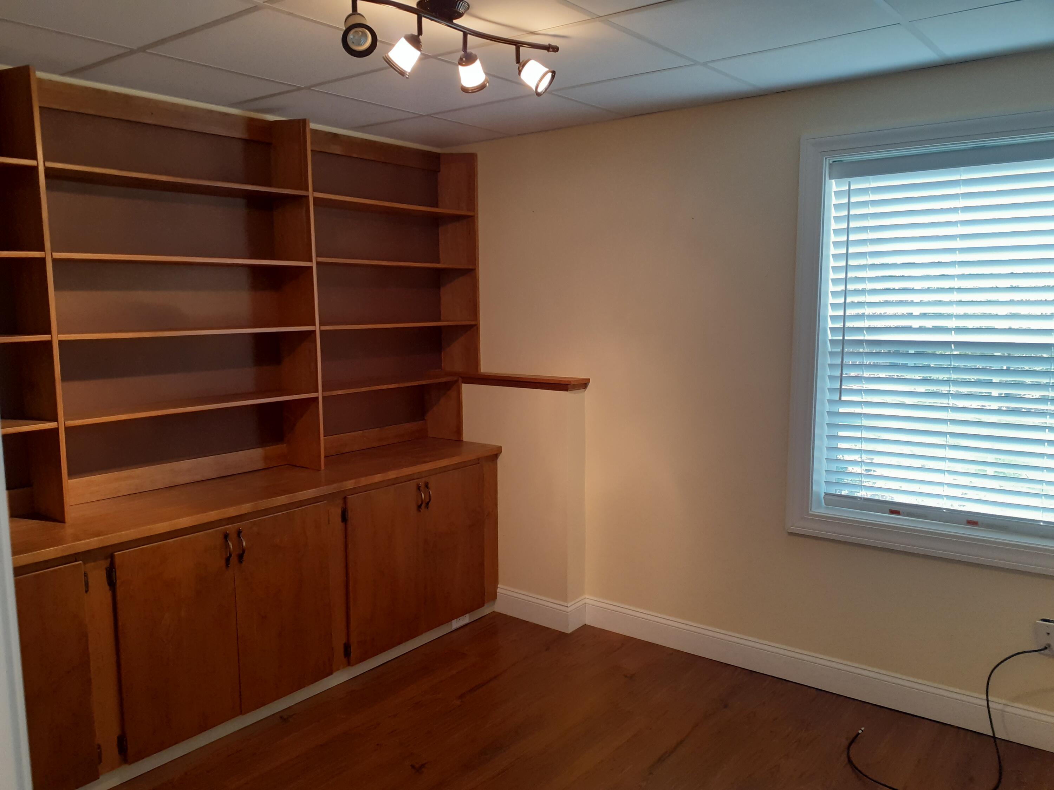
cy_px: 395
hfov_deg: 65.3
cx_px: 527
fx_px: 822
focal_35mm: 27
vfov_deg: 51.4
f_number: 1.9
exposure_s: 1/60
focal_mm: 3.6
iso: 125
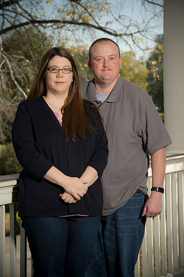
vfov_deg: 15.8
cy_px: 138
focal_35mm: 130
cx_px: 92
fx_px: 999
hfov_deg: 10.5
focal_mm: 130
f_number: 8
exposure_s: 1/160
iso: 160
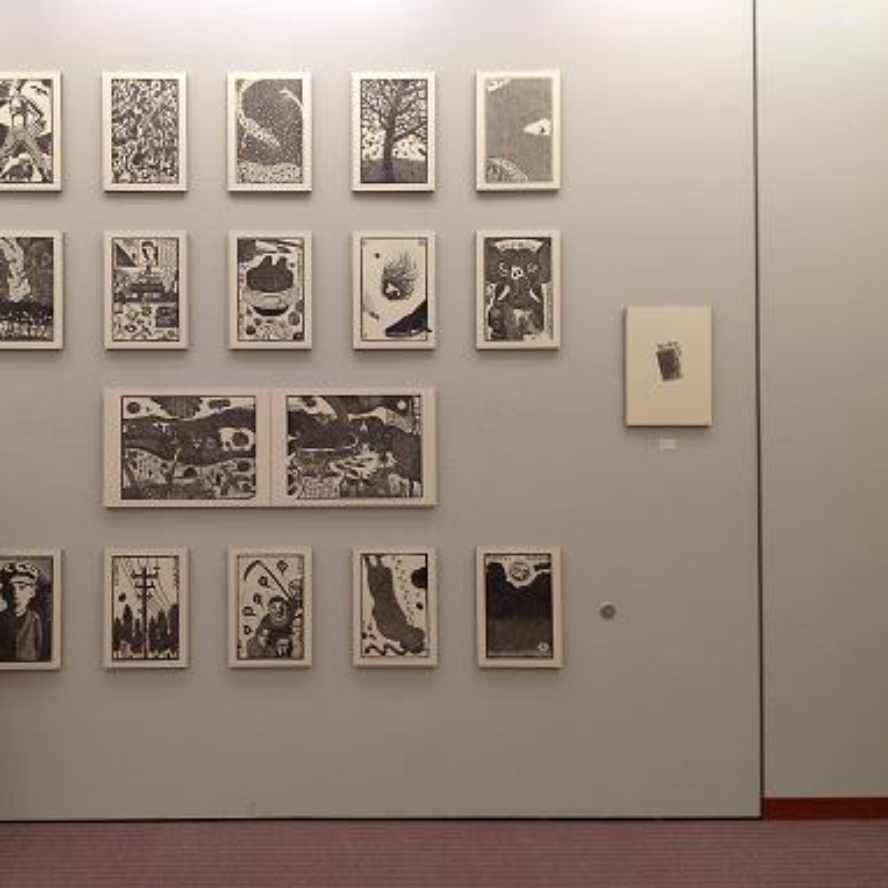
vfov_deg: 40.0
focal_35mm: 42
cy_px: 439
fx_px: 1219
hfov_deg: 39.6
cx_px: 301
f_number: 2.4
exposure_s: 1/15
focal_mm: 4.28
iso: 80
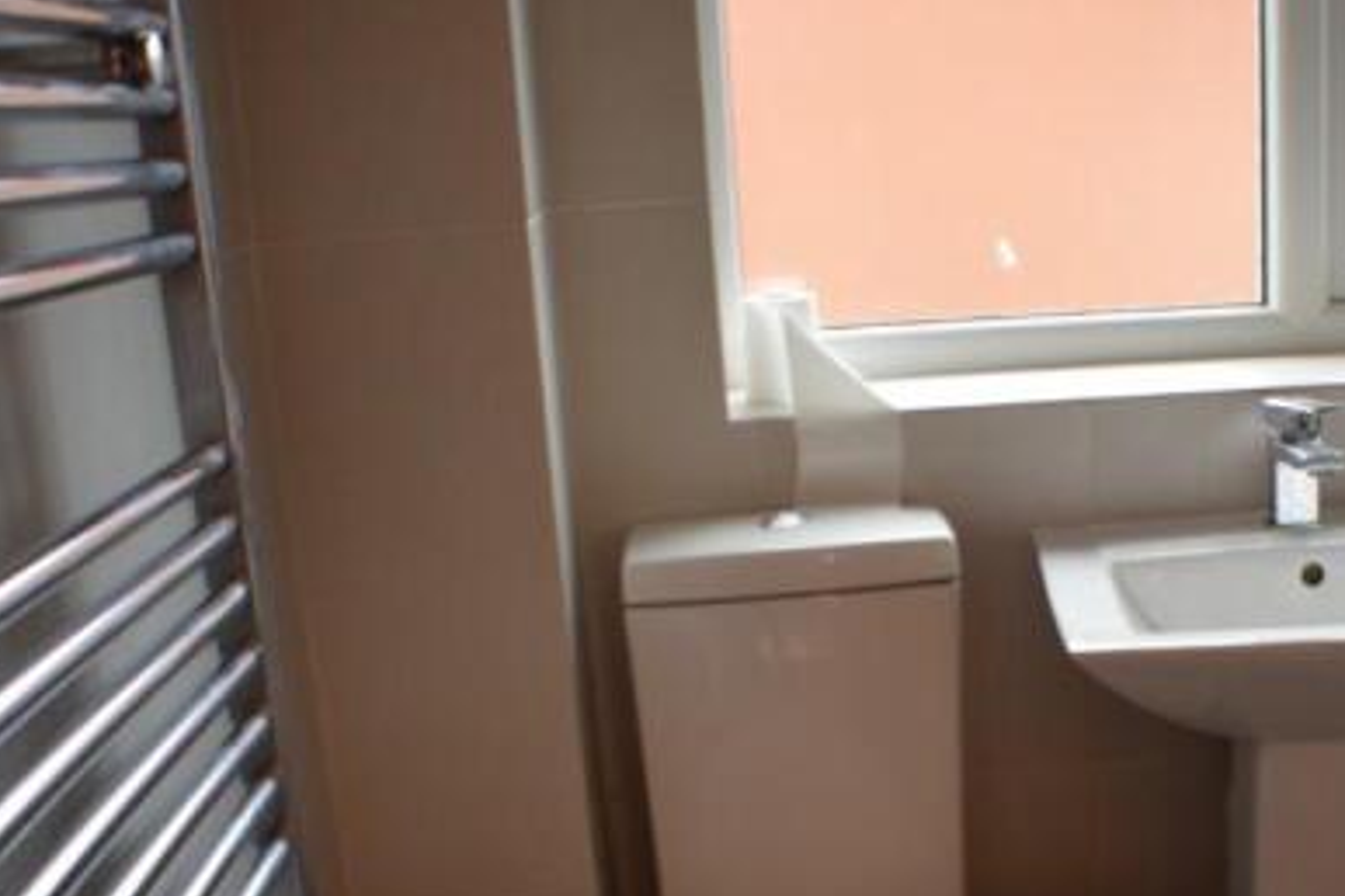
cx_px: 944
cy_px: 728
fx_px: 2279
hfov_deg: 32.5
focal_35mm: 61
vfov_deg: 21.9
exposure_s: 1/125
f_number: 5.6
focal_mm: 24
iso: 800
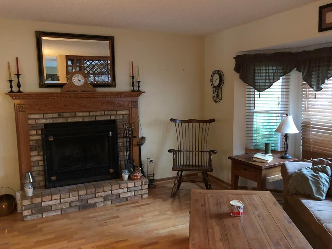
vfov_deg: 46.8
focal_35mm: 30
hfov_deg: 60.0
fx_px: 288
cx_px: 169
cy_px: 124
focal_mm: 3.99
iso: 100
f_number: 1.8
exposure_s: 1/4
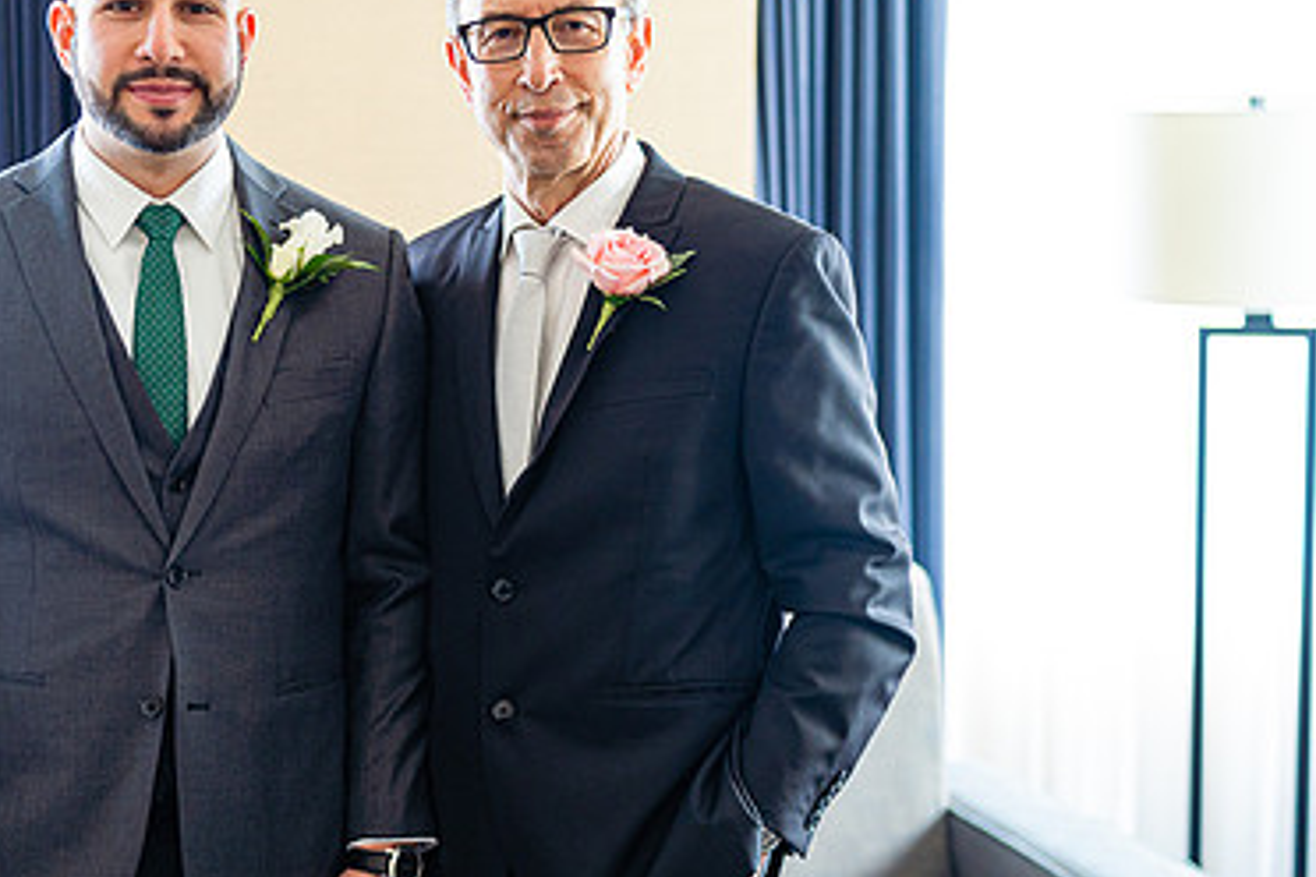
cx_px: 368
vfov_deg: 17.5
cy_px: 518
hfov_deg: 25.7
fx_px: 2851
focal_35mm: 78
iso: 640
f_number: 1.8
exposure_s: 1/250
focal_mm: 50
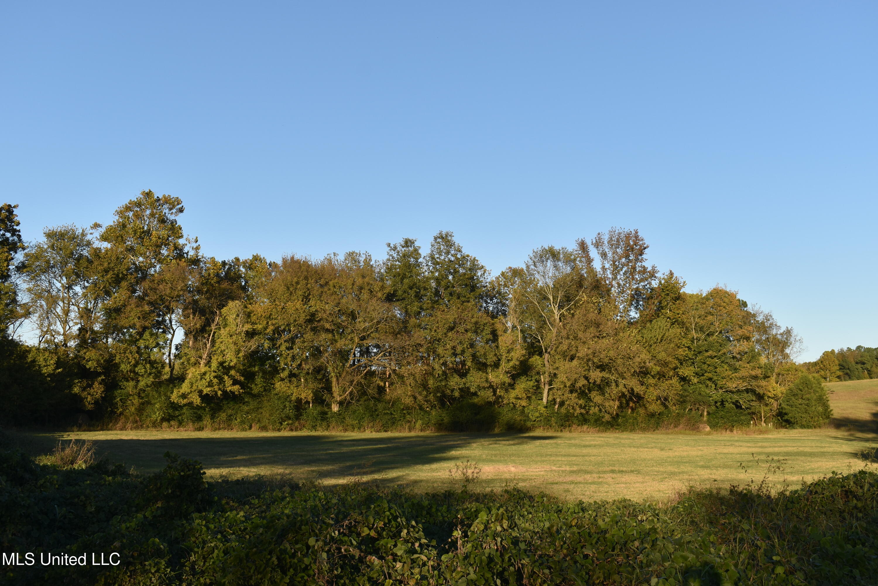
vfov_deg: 33.0
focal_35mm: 40
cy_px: 293
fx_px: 988
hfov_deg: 47.9
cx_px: 439
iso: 125
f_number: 8
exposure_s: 1/250
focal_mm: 27
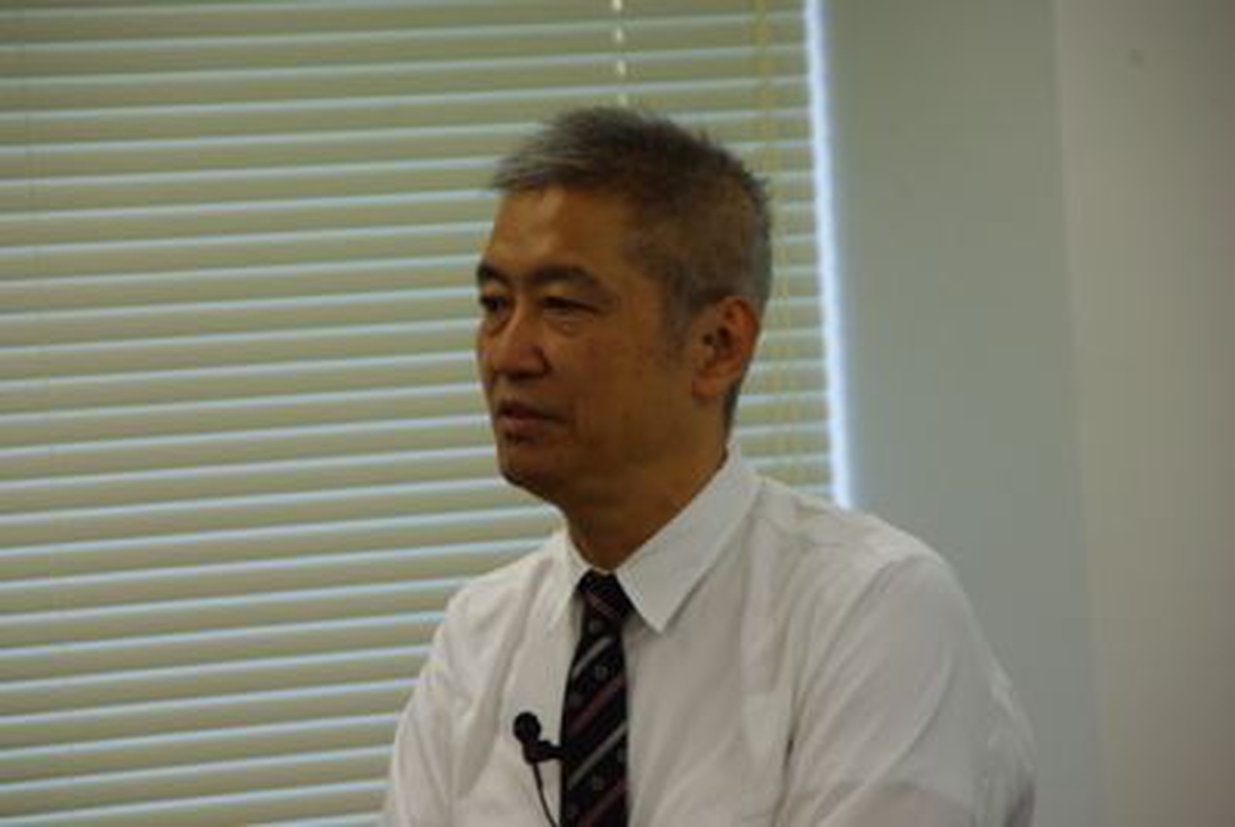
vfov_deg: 4.6
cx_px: 618
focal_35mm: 300
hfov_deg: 6.9
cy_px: 414
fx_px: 10307
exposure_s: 1/30
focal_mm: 200
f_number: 6.3
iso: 400
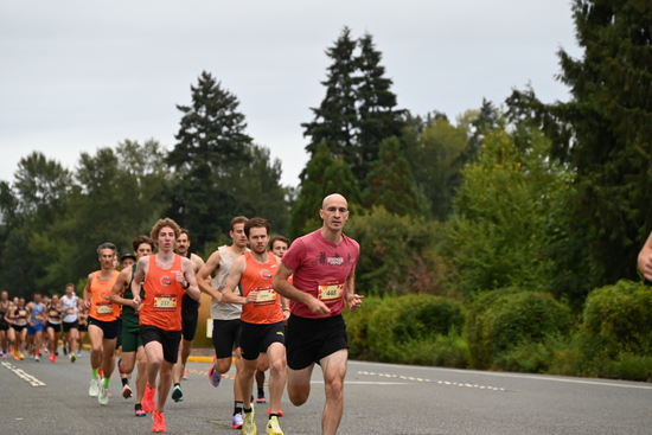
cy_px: 218
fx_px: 2536
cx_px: 326
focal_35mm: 140
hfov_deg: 14.6
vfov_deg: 9.8
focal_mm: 140
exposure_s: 1/250
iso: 640
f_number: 6.3
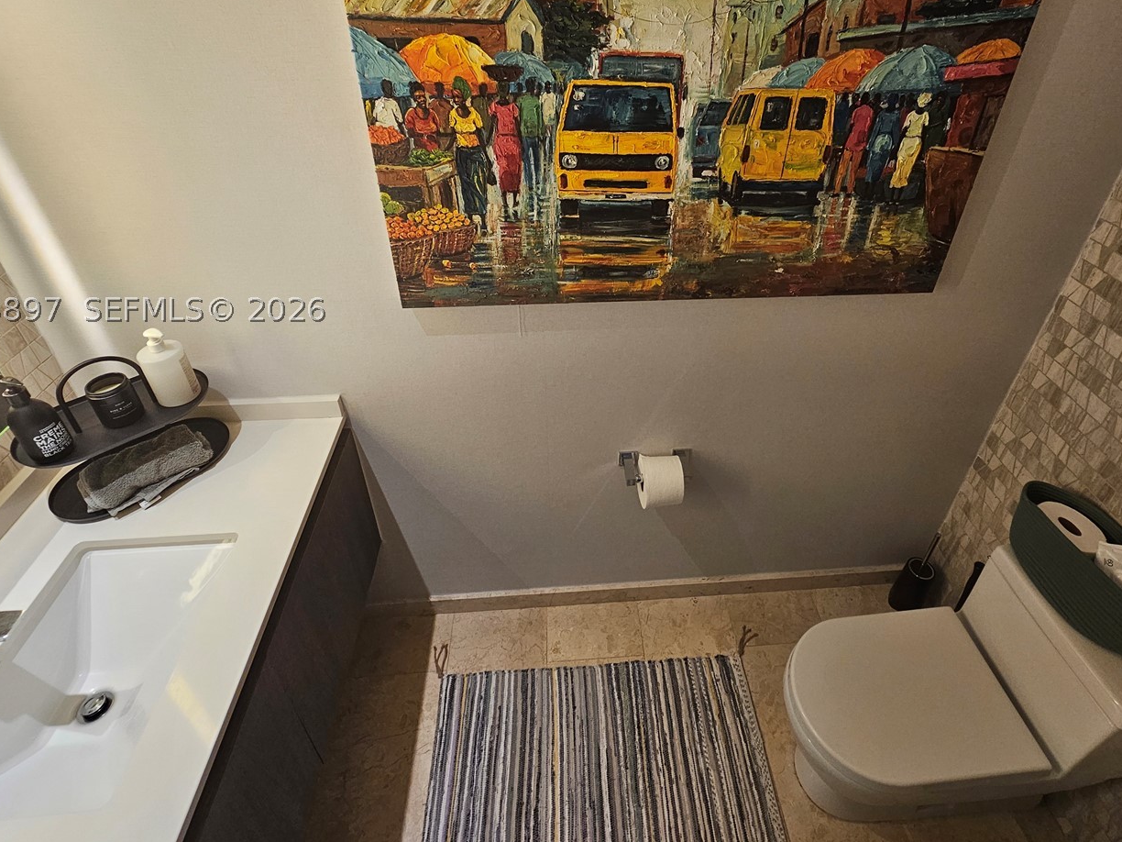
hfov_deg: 90.8
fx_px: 551
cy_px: 309
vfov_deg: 73.3
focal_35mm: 17
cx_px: 606
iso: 160
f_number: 2.2
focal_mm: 2.2
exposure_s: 1/60
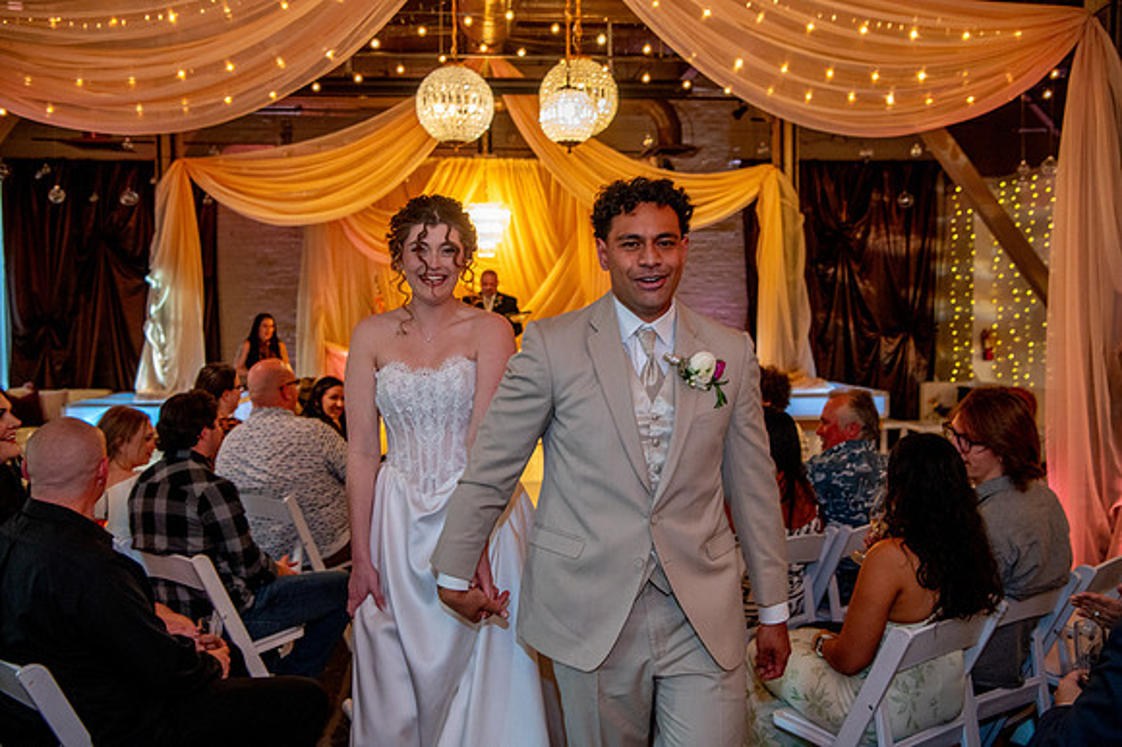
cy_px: 374
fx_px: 1059
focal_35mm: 34
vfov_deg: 38.8
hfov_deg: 55.8
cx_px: 561
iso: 2500
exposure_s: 1/160
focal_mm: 34
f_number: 4.5
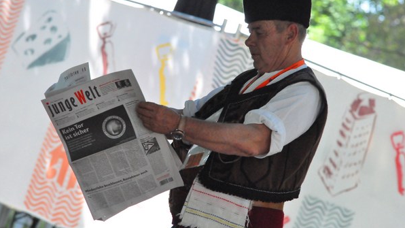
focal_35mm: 237
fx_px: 2545
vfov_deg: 5.1
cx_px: 202
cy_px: 98
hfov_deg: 9.1
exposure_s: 1/2000
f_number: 7.1
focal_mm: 150
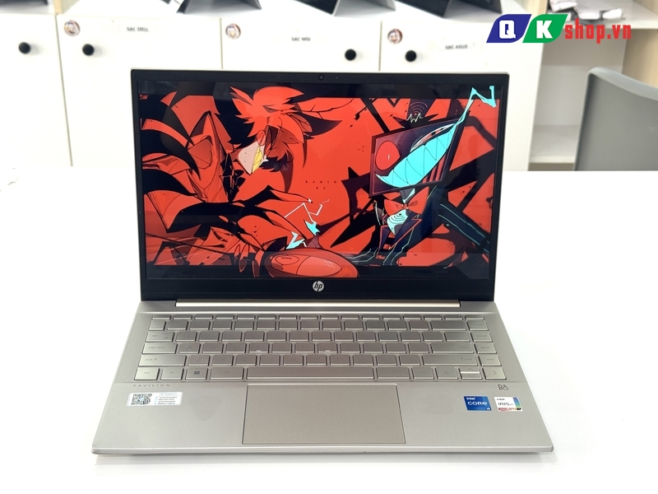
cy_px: 247
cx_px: 329
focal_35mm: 48
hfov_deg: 39.7
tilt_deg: -25.4
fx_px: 912
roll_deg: -0.5
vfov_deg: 30.3
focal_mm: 6.76
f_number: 1.78
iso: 50
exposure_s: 1/100
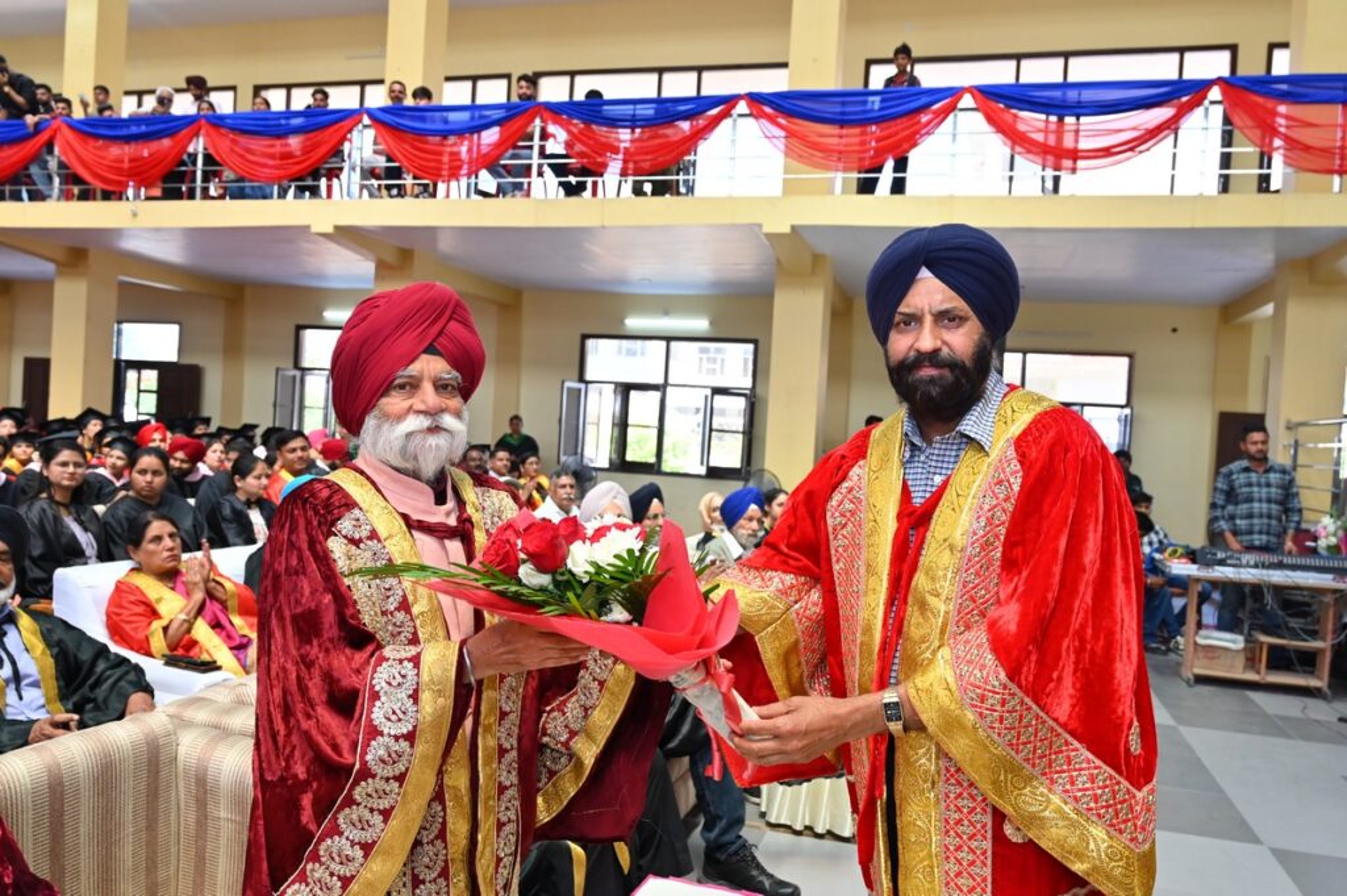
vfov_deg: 45.6
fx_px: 1065
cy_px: 448
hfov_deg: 64.6
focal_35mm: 28
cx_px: 674
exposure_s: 1/160
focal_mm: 28.5
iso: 800
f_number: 5.6
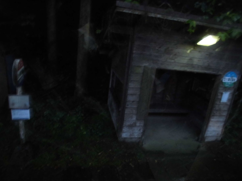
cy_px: 90
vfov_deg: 53.1
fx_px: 182
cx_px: 121
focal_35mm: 26
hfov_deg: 67.3
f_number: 3.5
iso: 400
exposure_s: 1/2
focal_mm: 4.6
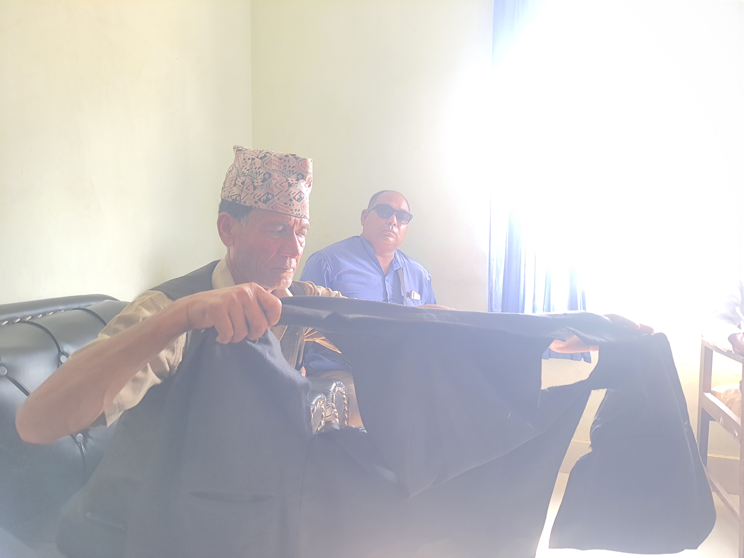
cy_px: 279
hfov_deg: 71.6
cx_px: 372
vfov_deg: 56.8
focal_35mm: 24
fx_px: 516
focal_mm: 5.23
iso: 250
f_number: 1.8
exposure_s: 1/50
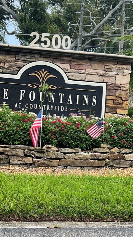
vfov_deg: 32.6
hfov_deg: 18.7
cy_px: 155
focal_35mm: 64
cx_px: 101
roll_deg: -2.8
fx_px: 401
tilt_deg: -6.4
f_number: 1.5
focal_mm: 5.7
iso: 50
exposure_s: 1/1344
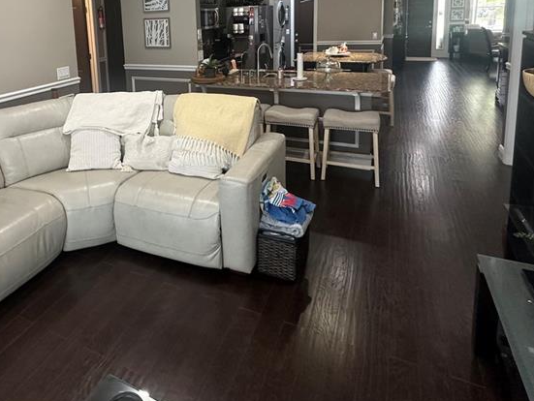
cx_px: 176
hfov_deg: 65.4
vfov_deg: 49.6
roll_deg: +2.7
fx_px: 401
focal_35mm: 26
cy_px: 73
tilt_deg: -8.4
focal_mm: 2.22
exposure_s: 1/60
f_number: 2.2
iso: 250
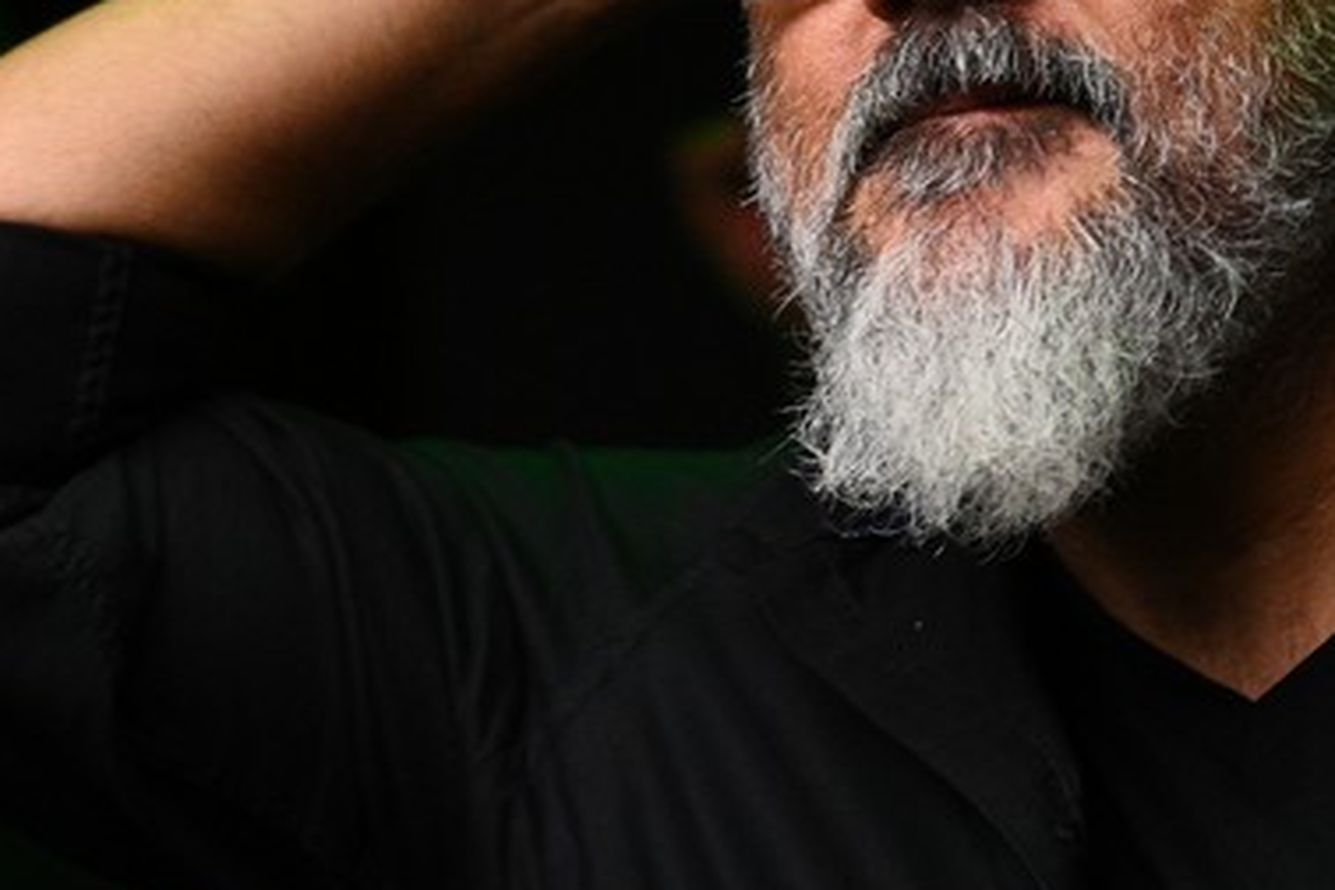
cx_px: 1201
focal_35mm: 222
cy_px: 480
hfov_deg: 9.2
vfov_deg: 6.2
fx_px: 8232
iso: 2500
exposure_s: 1/200
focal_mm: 70
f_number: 3.2
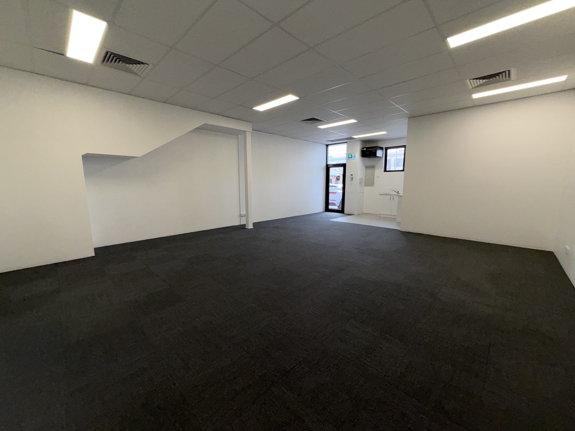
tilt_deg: -9.1
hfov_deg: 102.1
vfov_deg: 85.7
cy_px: 216
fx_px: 233
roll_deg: +0.1
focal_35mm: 14
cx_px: 288
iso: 80
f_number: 2.2
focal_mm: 2.22
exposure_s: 1/121
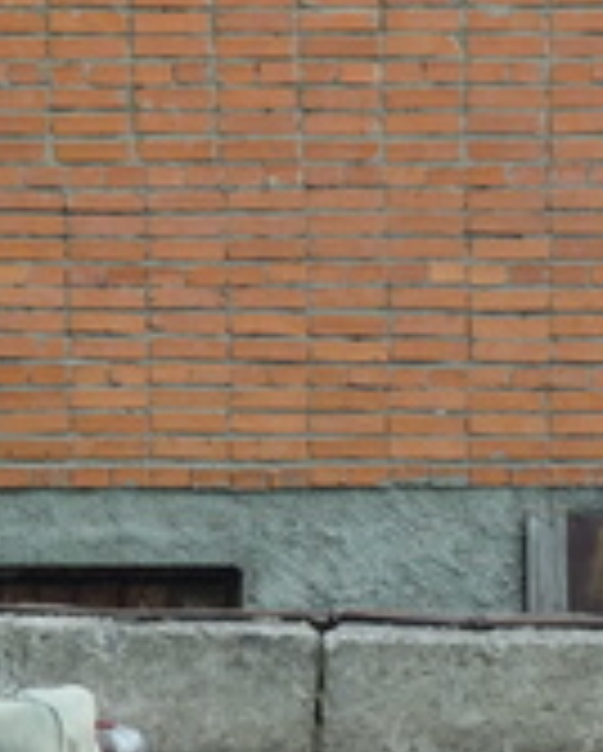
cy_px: 621
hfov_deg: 12.5
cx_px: 315
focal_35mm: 124
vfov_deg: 15.4
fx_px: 2761
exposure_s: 1/30
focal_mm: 9.5
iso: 80
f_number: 3.2
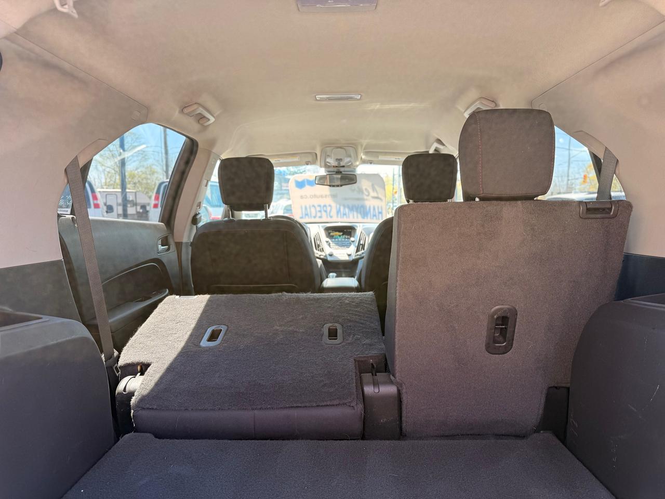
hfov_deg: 71.6
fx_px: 461
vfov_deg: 56.8
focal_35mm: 24
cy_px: 250
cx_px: 332
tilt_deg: -4.7
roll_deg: +0.1
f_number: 1.78
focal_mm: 6.76
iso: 64
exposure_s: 1/121
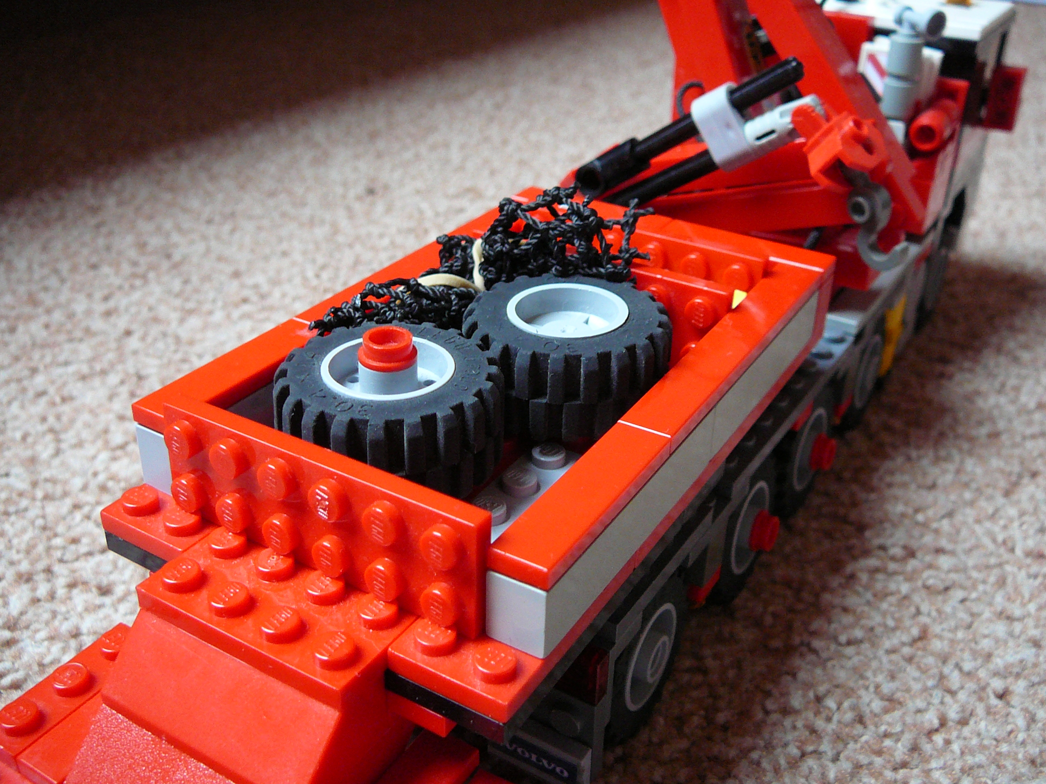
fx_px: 1058
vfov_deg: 40.7
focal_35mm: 35
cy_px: 392
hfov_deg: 52.6
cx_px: 523
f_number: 2.8
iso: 200
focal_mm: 5.2
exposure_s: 1/8
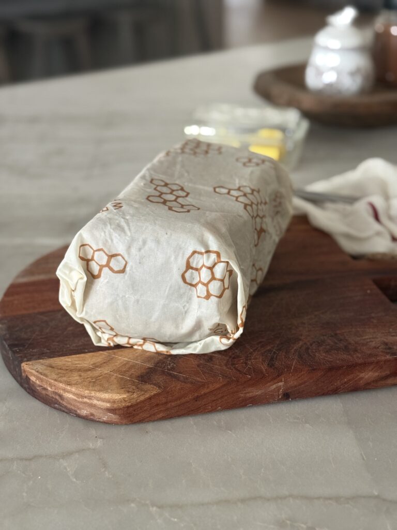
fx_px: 734
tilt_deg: -26.2
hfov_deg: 30.3
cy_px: 265
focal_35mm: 48
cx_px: 198
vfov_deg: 39.7
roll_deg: +1.1
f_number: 1.78
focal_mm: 6.76
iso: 500
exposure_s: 1/40
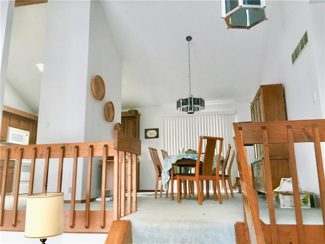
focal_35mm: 29
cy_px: 122
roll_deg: +1.3
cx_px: 162
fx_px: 272
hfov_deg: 61.7
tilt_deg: +10.8
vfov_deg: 48.2
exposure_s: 1/30
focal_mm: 4.15
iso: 100
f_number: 2.2
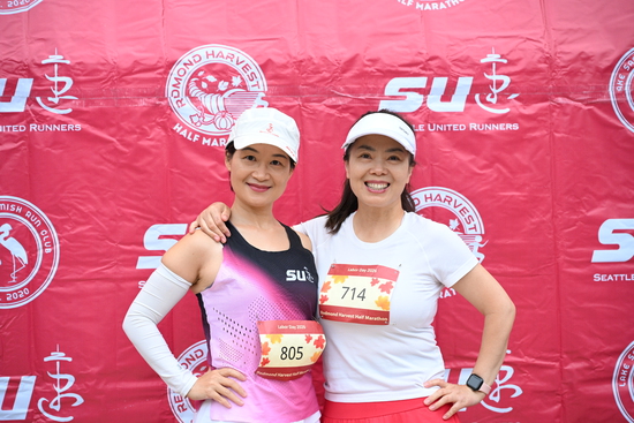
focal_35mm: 86
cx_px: 317
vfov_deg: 15.9
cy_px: 212
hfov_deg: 23.6
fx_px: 1515
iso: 2000
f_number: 4
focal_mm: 86
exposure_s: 1/400
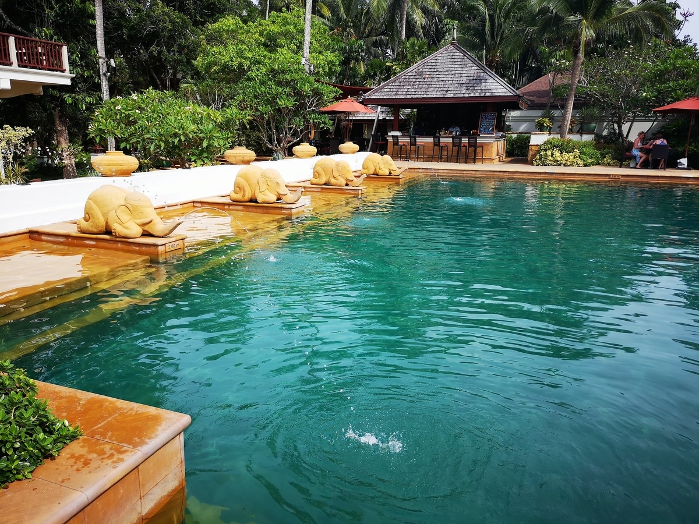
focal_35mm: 27
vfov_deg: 51.4
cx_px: 350
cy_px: 262
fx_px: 545
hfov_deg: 65.3
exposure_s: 1/1153
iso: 50
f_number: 1.8
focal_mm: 3.95
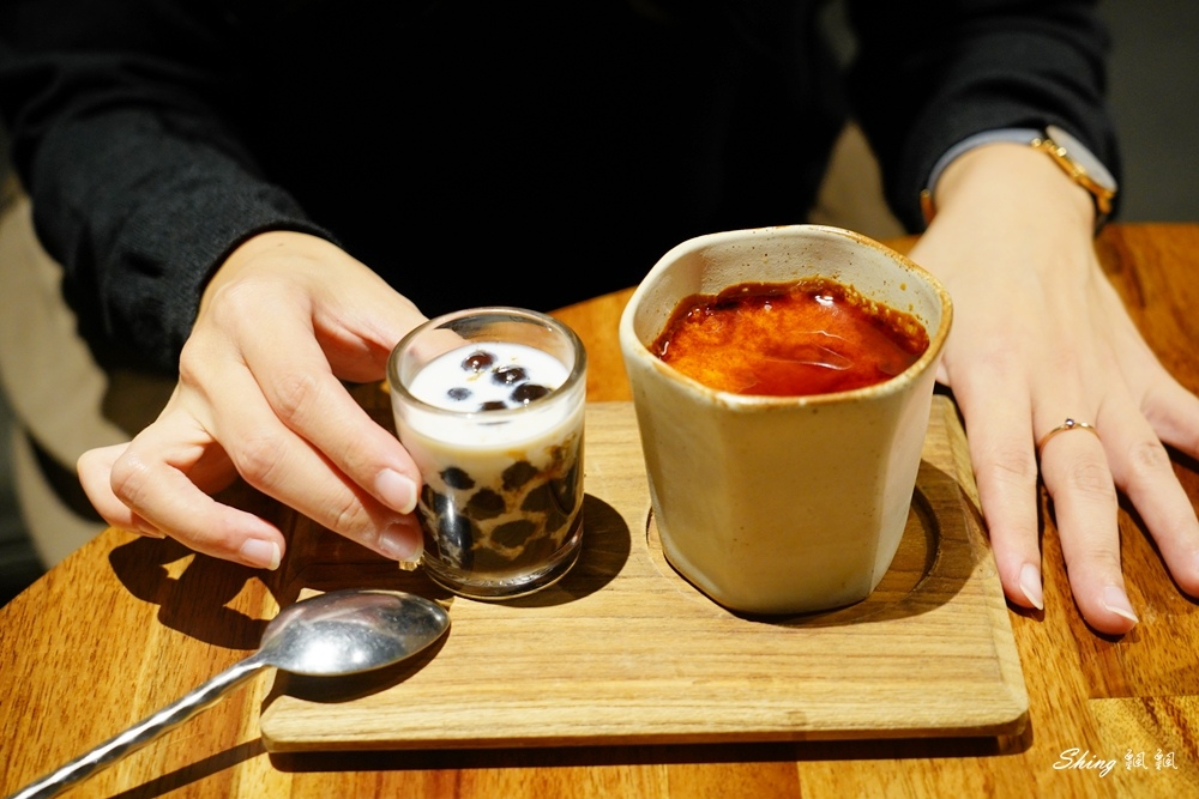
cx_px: 600
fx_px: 2032
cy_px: 400
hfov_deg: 32.9
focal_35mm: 61
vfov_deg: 22.3
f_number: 5
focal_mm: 61
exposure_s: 1/40
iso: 1600
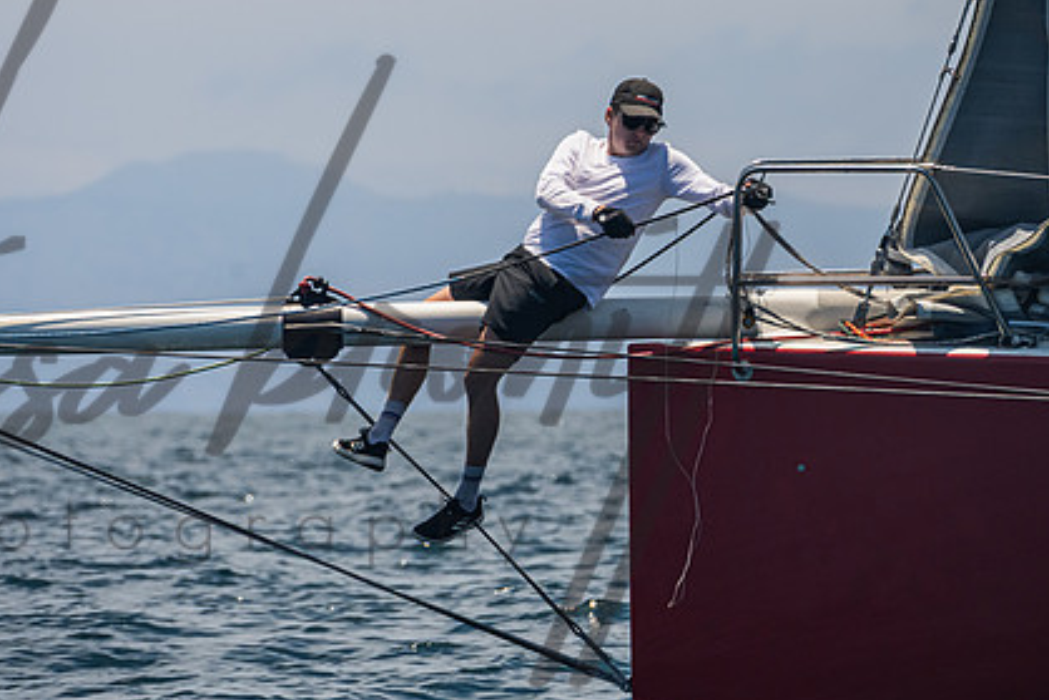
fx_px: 16760
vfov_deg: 2.4
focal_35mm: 575
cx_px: 582
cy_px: 232
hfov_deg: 3.6
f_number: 8
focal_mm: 320
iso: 320
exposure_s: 1/1600
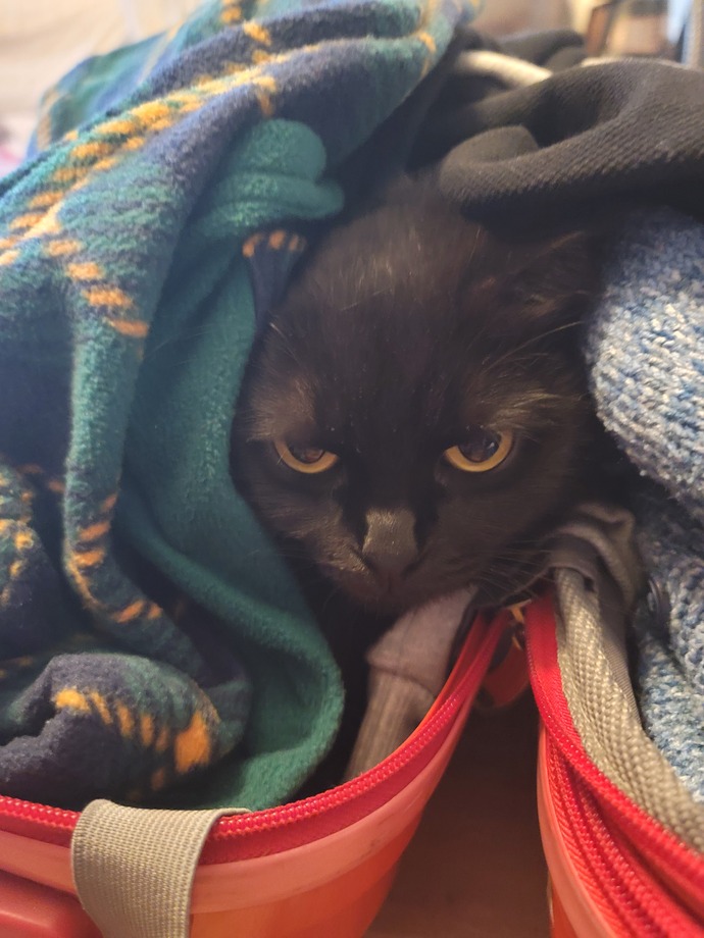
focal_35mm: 25
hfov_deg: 54.9
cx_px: 352
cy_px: 469
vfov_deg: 69.4
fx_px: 678
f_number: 1.8
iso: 1600
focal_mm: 7
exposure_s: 1/20
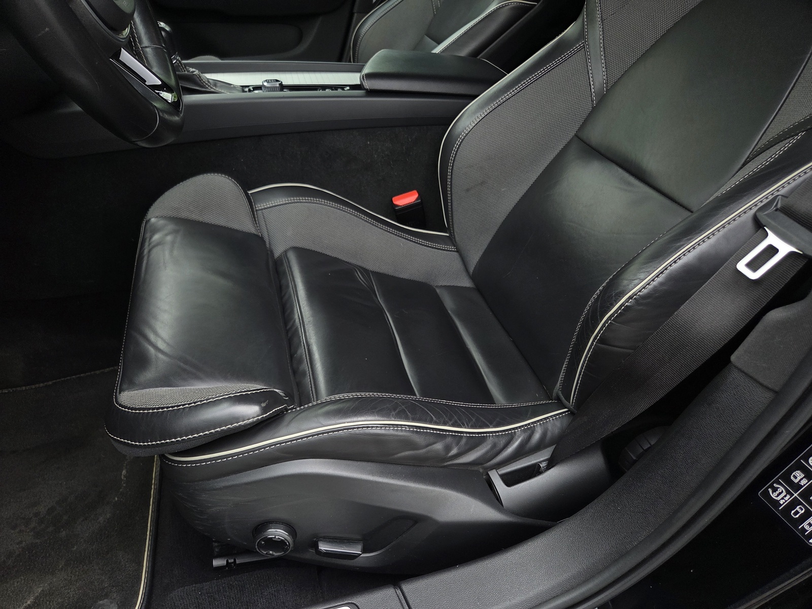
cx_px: 406
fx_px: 540
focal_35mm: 23
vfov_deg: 58.9
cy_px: 304
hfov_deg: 73.9
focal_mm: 5.4
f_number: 1.8
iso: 40
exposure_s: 1/180
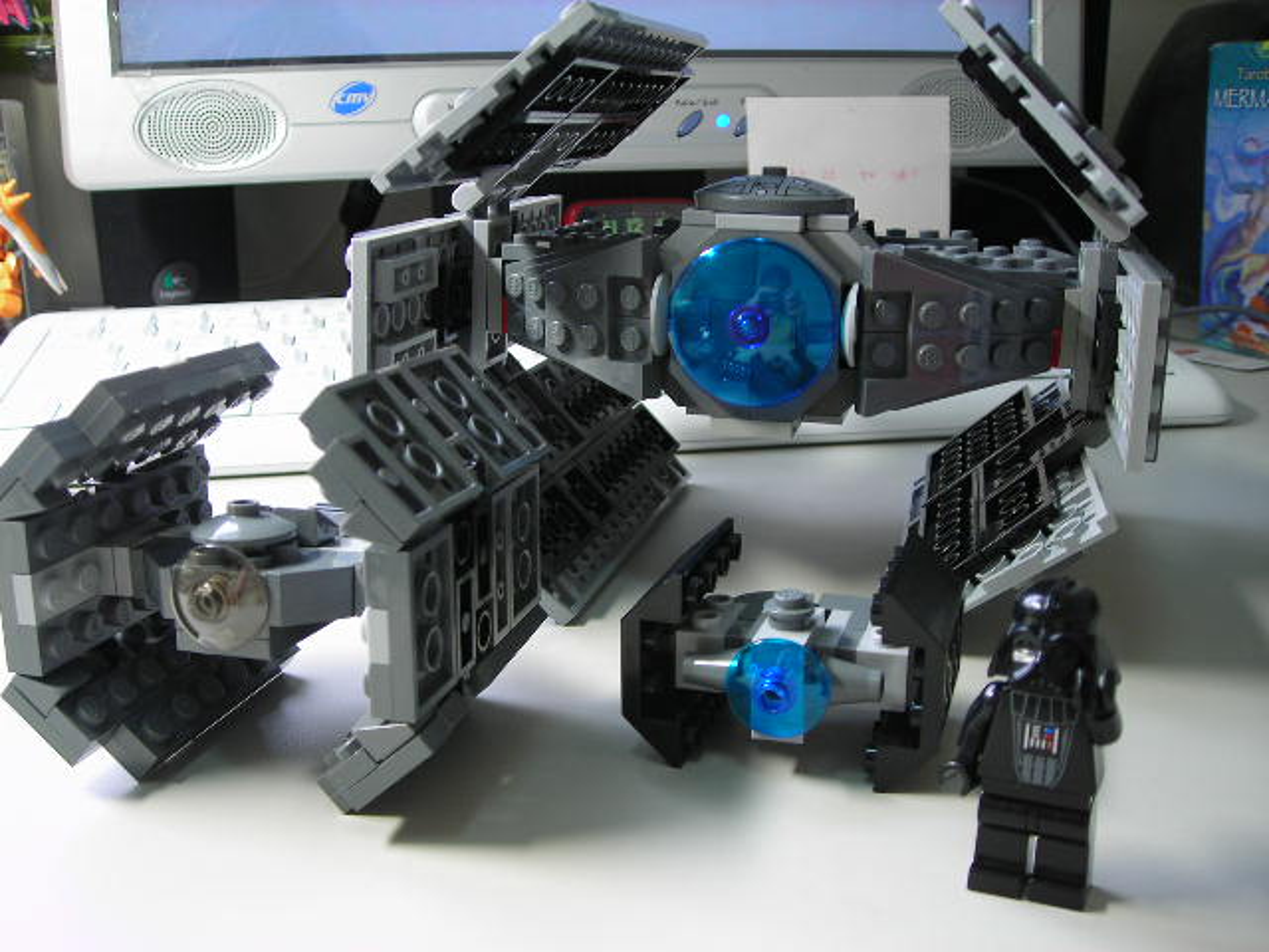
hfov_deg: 49.0
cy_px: 476
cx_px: 634
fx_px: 1393
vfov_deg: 37.7
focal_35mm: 38
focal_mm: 6.3
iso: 50
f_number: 3.2
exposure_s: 1/9.3
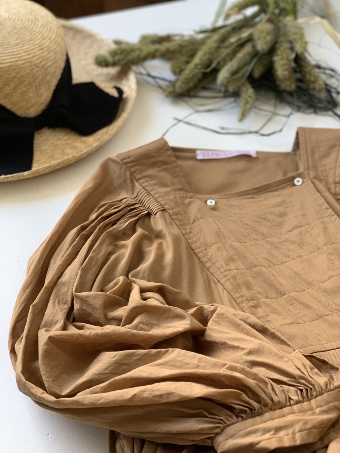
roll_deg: -3.0
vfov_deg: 36.8
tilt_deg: -44.7
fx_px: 681
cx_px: 170
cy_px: 226
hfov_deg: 28.0
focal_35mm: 52
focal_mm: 6
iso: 125
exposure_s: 1/60
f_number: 2.4
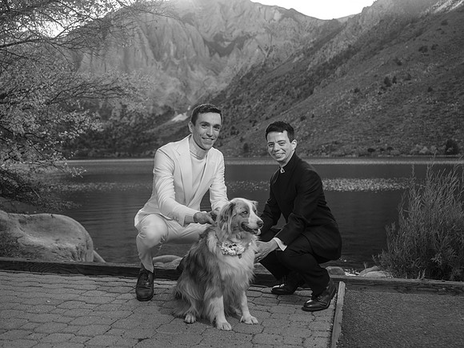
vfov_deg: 40.7
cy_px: 174
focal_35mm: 35
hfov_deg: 52.6
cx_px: 232
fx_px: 469
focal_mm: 42.5
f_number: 4
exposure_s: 1/125
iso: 400
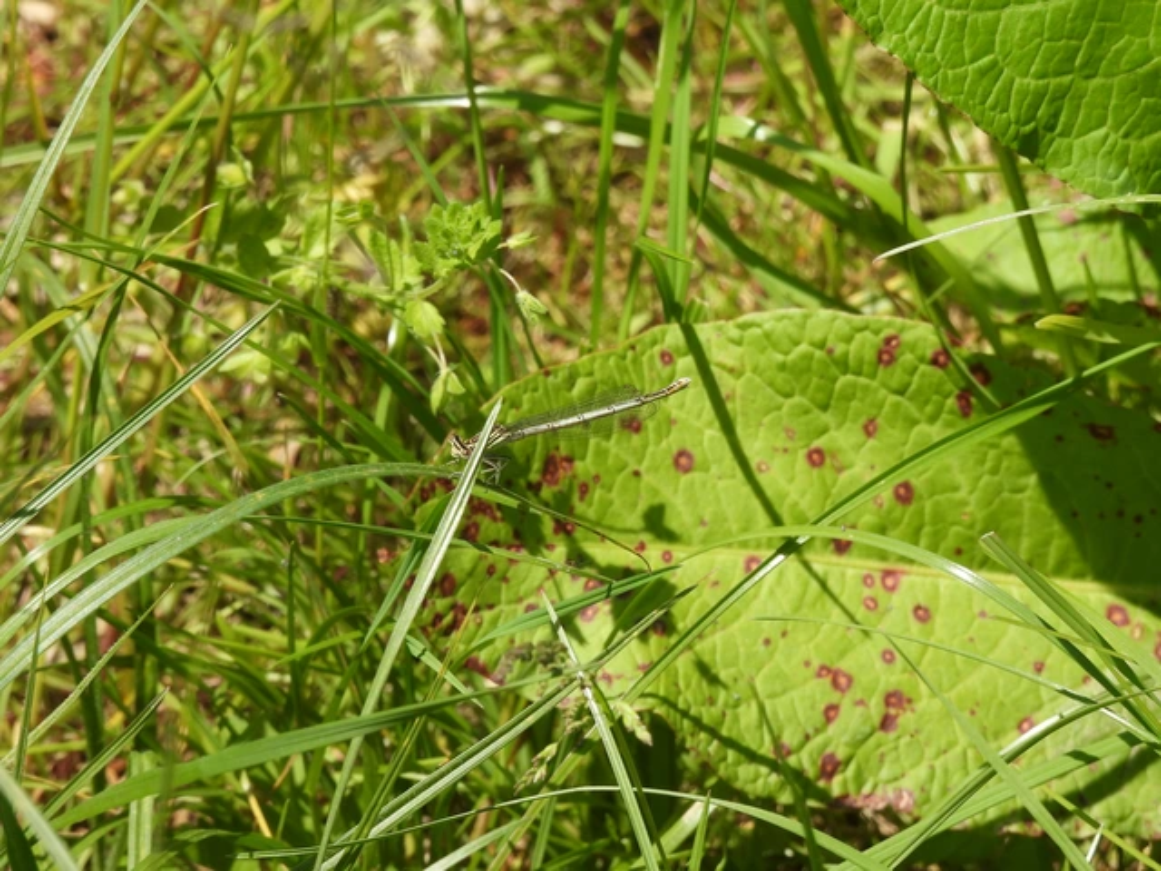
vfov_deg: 3.0
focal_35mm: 500
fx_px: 16770
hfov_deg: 4.0
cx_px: 580
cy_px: 436
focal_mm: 89.2
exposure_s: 1/320
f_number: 6.3
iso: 100
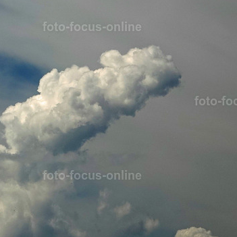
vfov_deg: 6.1
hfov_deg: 6.1
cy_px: 86
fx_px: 2208
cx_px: -88
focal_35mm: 285
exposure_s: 1/1000
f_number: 4.5
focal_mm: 42.08
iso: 100
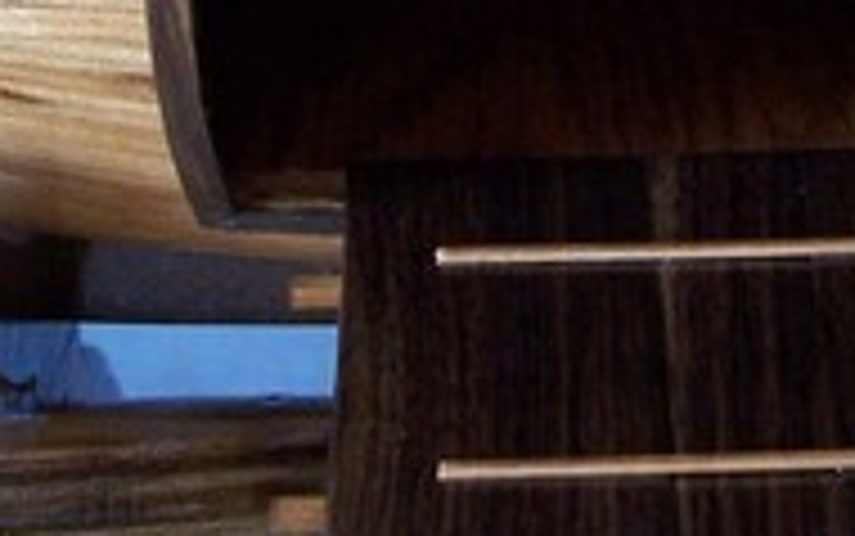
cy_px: -446
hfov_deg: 15.0
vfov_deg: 9.0
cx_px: 626
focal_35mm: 139
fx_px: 3241
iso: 200
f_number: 3.4
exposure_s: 1/20
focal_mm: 8
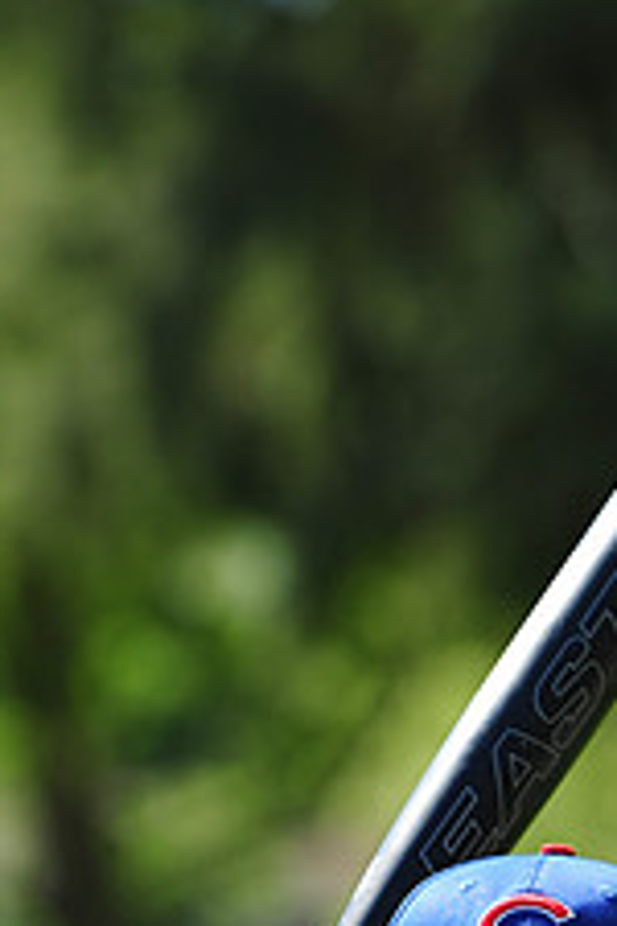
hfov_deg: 3.2
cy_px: 1156
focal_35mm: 426
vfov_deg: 4.8
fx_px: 10951
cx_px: 473
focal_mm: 165
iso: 200
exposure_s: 1/640
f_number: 5.6
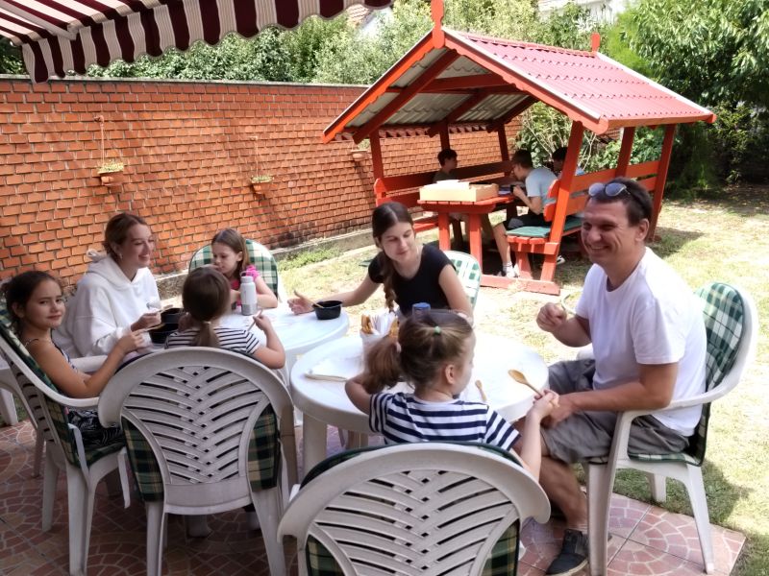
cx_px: 384
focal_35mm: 29
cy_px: 288
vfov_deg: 48.2
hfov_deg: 61.7
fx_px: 644
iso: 715
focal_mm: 5.25
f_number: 1.75
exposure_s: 1/900
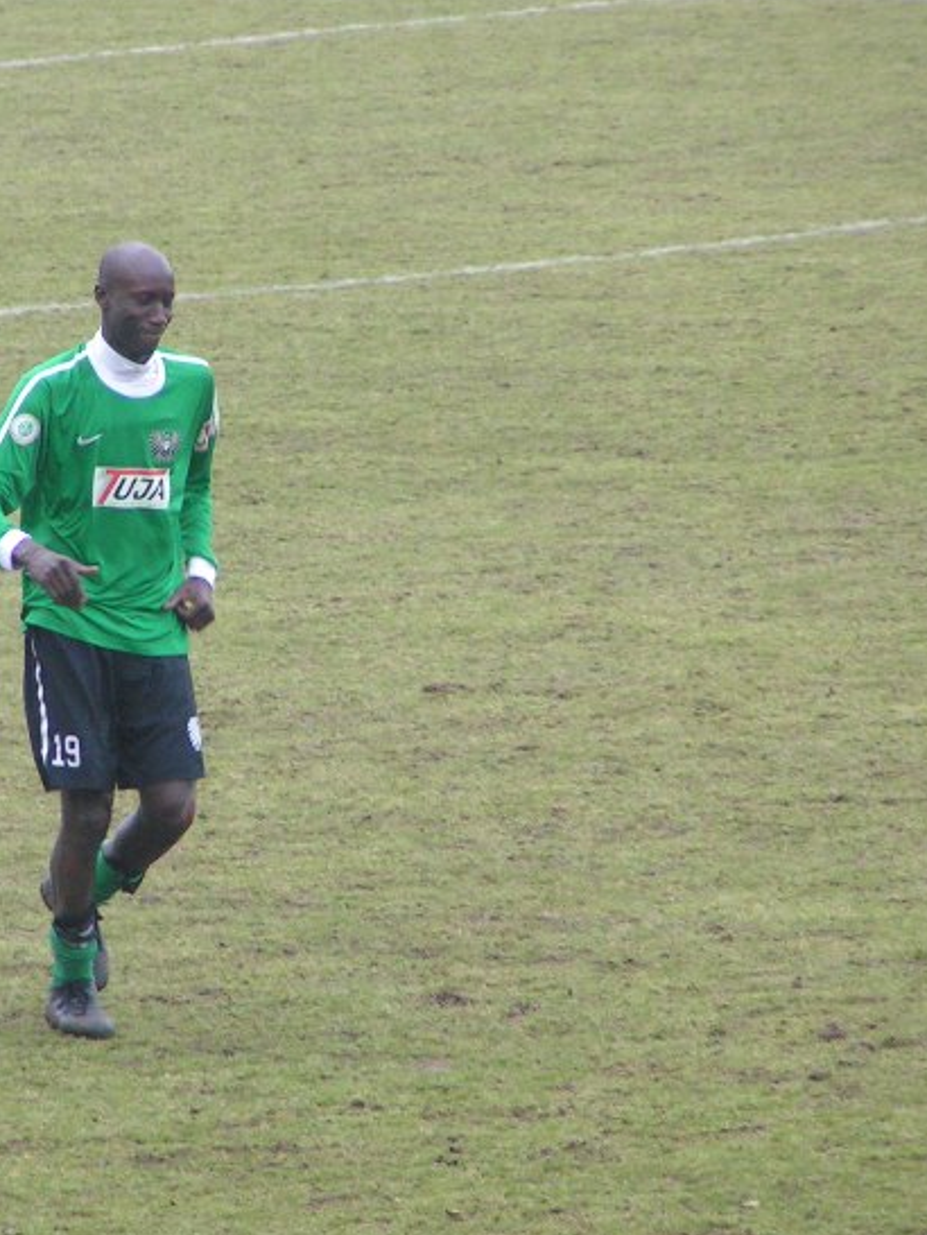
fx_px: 17768
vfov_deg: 4.0
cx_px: 142
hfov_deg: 3.0
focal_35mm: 498
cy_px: 588
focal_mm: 52
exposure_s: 1/250
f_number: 3.5
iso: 200
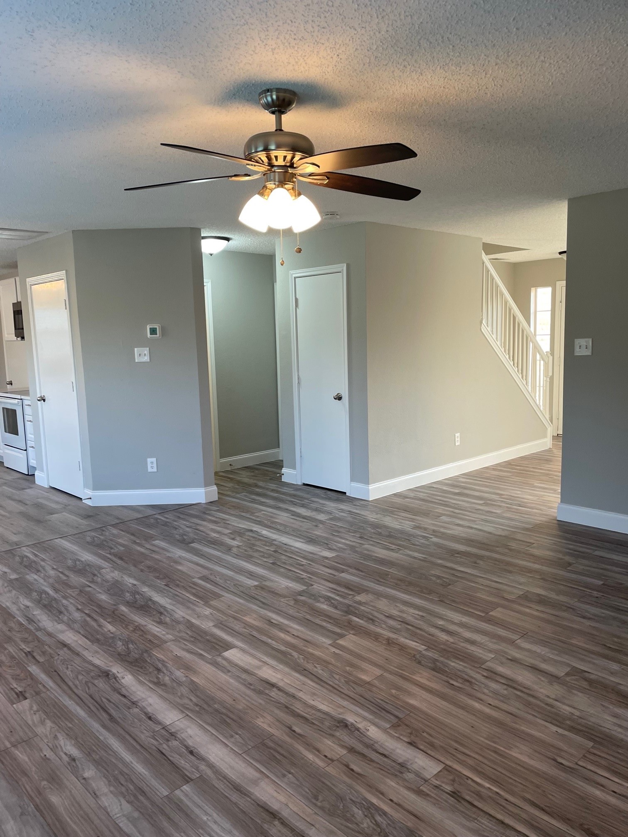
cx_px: 314
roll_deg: +2.0
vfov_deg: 67.3
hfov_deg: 53.1
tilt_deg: -8.1
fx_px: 629
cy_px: 418
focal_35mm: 26
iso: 64
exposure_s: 1/60
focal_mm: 4.2
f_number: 1.6
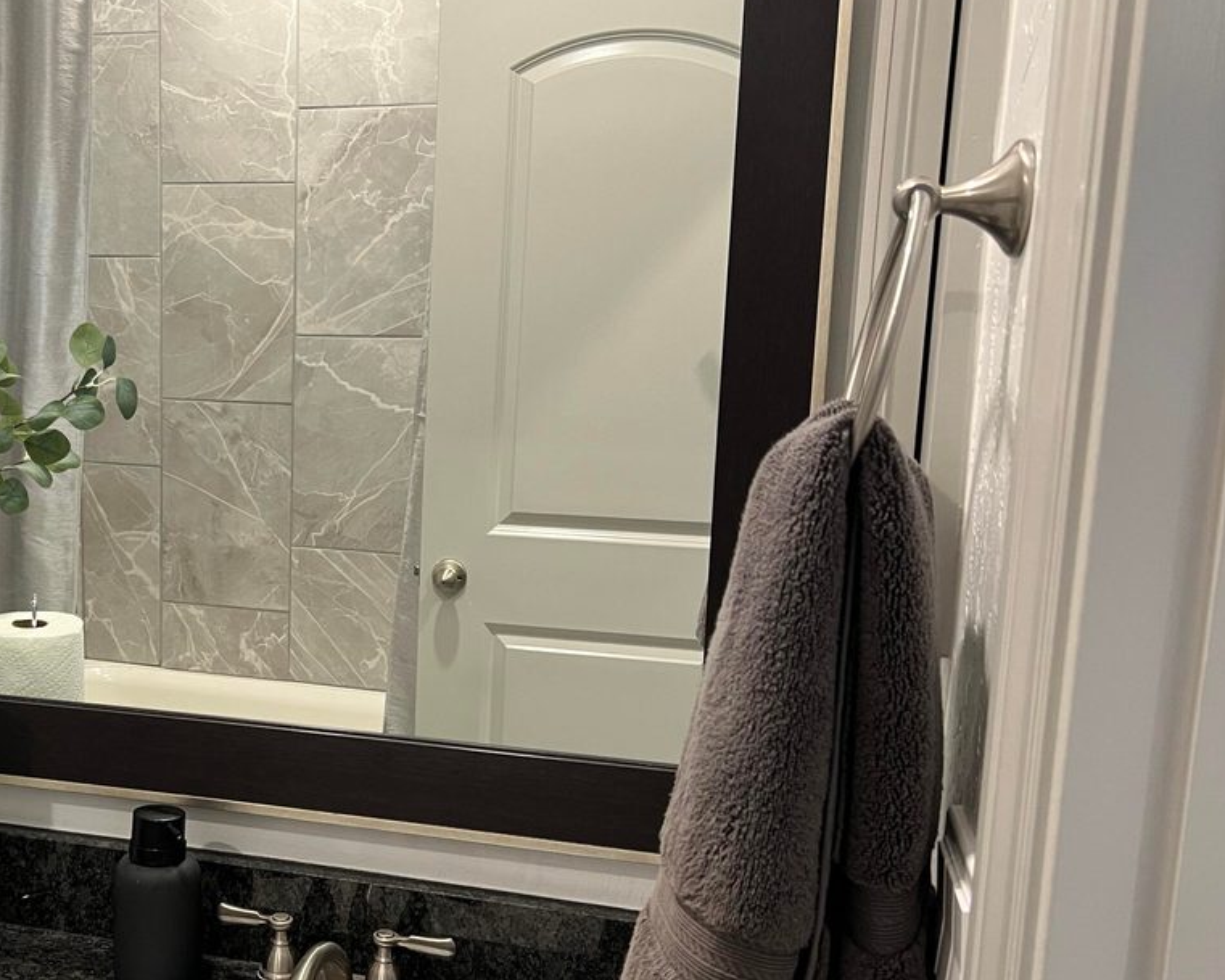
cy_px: 549
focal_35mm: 40
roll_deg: +0.0
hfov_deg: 43.9
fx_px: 1450
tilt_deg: -8.2
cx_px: 266
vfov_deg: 37.3
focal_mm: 5.7
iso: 125
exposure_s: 1/60
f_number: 1.5
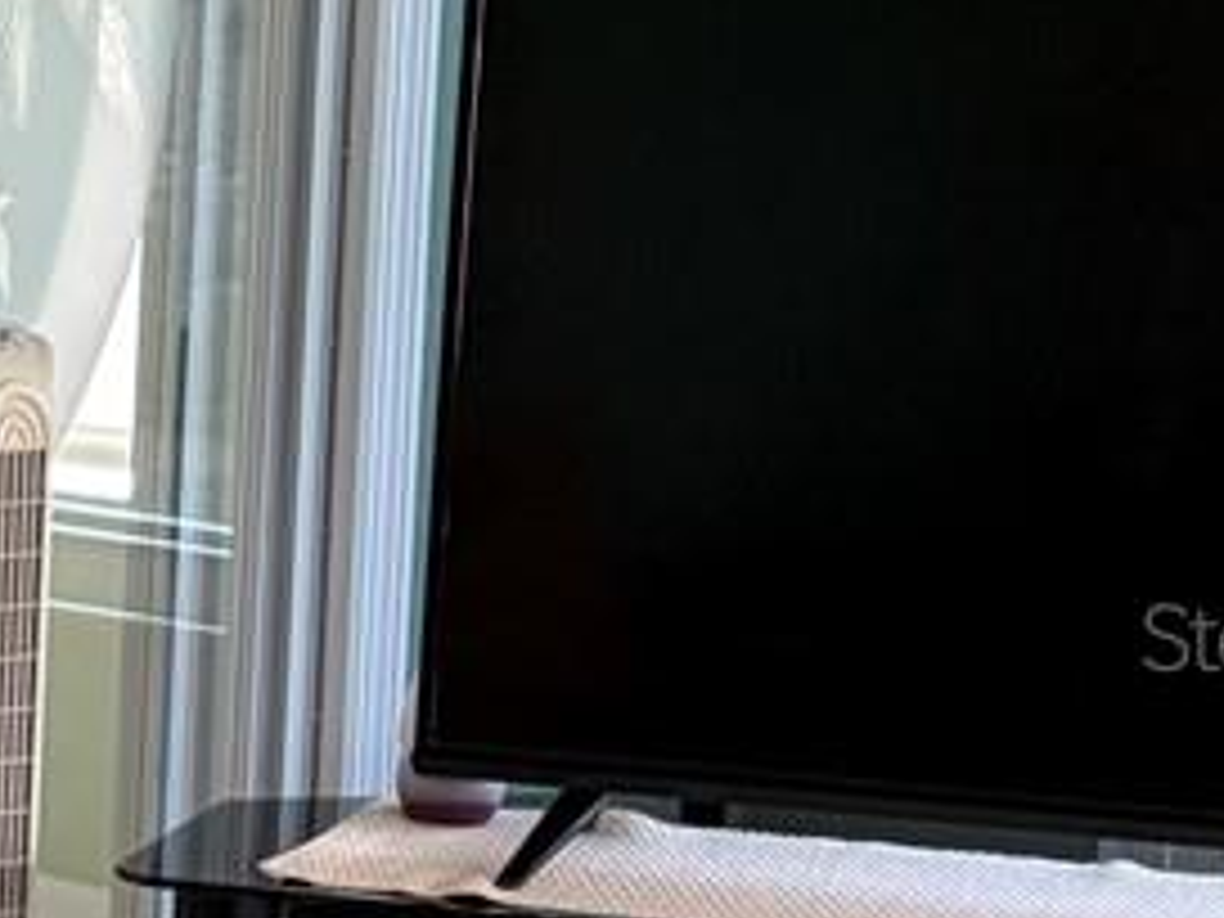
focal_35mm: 153
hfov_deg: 10.5
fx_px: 5410
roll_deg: +1.9
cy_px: 634
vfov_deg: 9.7
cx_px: -2034
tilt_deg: -8.5
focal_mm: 5.96
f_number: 1.6
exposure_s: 1/120
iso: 100
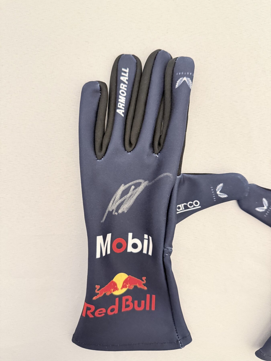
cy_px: 180
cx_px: 136
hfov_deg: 56.8
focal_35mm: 24
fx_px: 251
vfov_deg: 71.6
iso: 800
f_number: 1.78
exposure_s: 1/33
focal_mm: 6.76
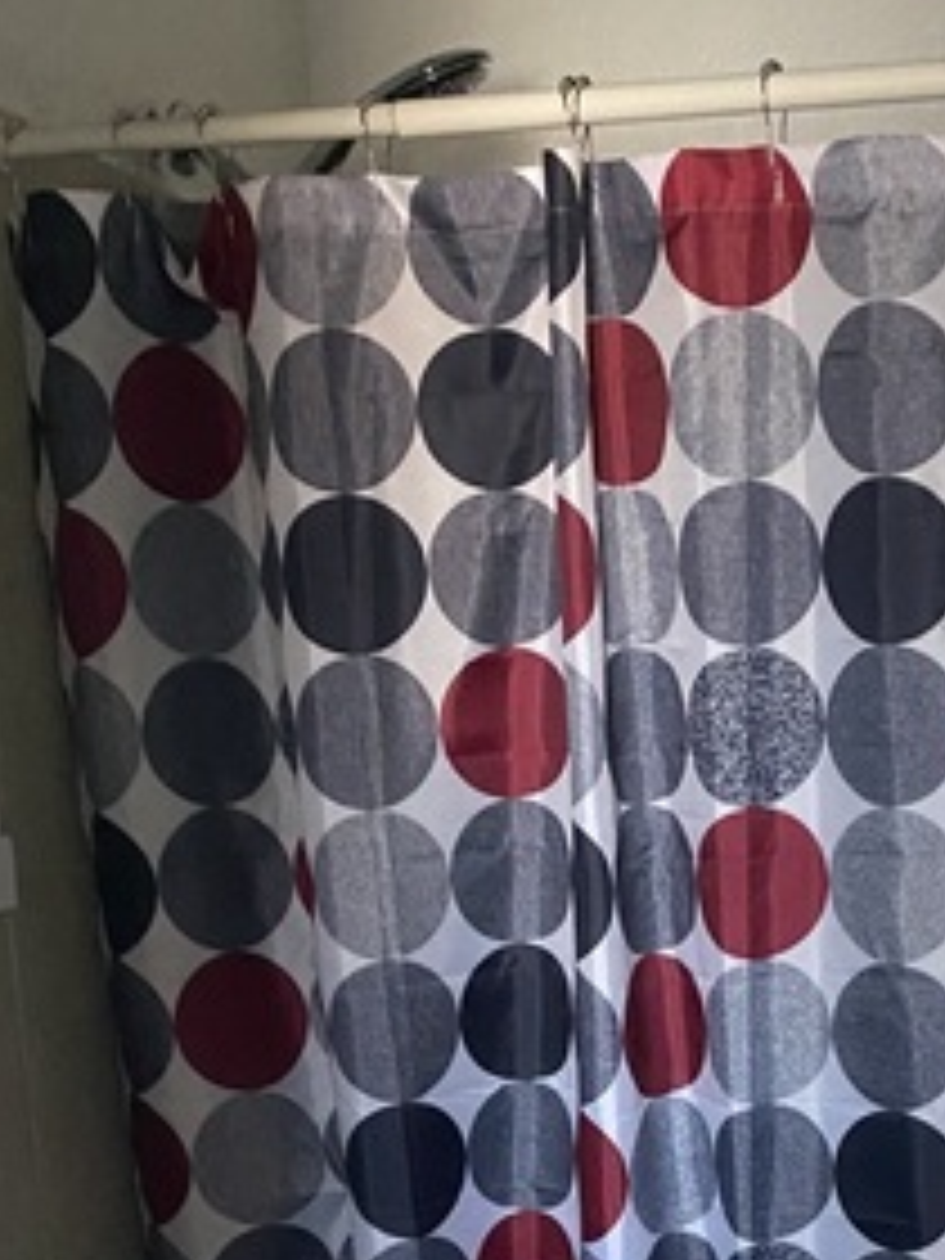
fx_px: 2257
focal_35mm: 62
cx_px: 738
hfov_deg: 23.3
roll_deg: +1.3
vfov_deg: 28.1
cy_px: 1424
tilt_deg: -13.8
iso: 500
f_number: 1.8
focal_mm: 4.25
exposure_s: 1/60
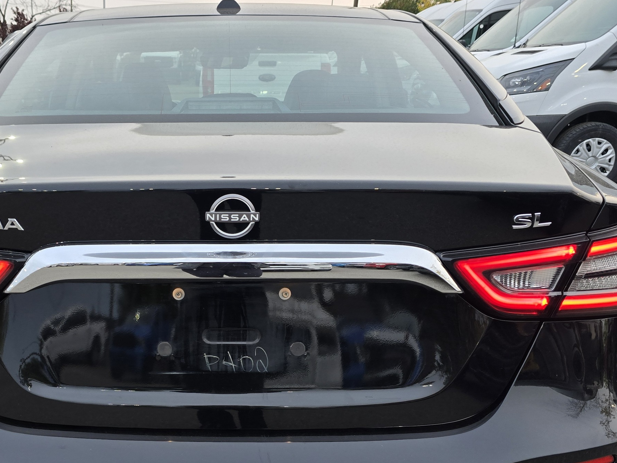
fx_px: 660
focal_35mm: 37
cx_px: 211
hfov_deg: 49.4
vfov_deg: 37.6
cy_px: 352
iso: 80
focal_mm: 6.3
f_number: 1.7
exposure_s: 1/180
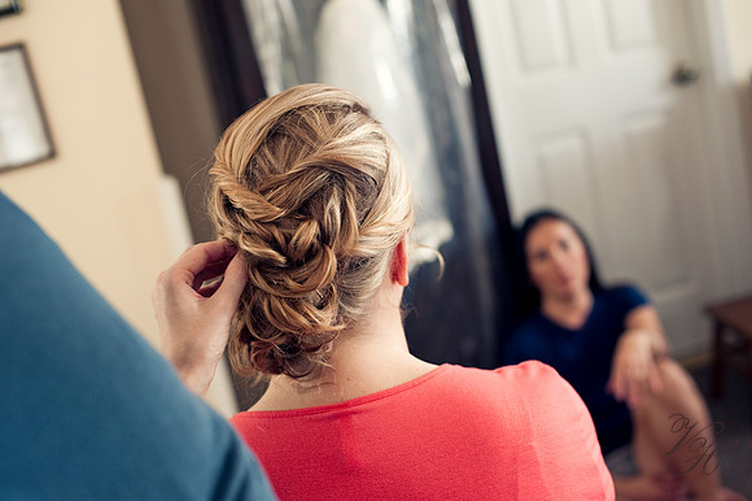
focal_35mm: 50
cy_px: 250
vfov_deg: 27.0
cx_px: 376
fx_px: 1044
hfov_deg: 39.6
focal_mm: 50
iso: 800
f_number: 3.2
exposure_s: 1/80
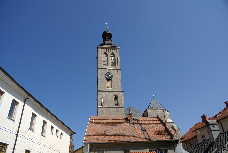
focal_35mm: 27
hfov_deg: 67.3
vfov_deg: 48.0
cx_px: 114
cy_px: 76
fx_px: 171
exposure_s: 1/1000
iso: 100
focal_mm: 18
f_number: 4.5
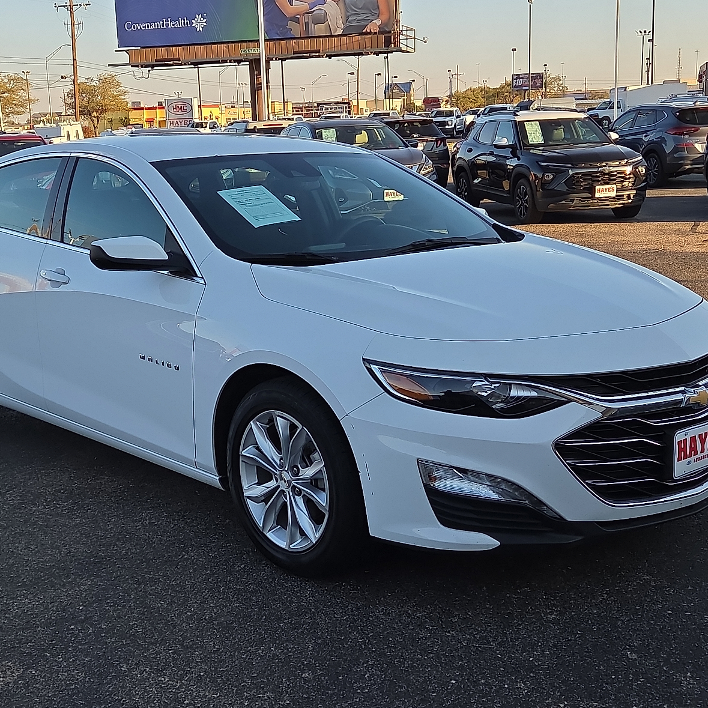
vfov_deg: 35.4
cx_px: 318
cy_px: 349
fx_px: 1111
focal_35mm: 48
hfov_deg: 35.3
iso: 25
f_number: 1.8
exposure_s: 1/526
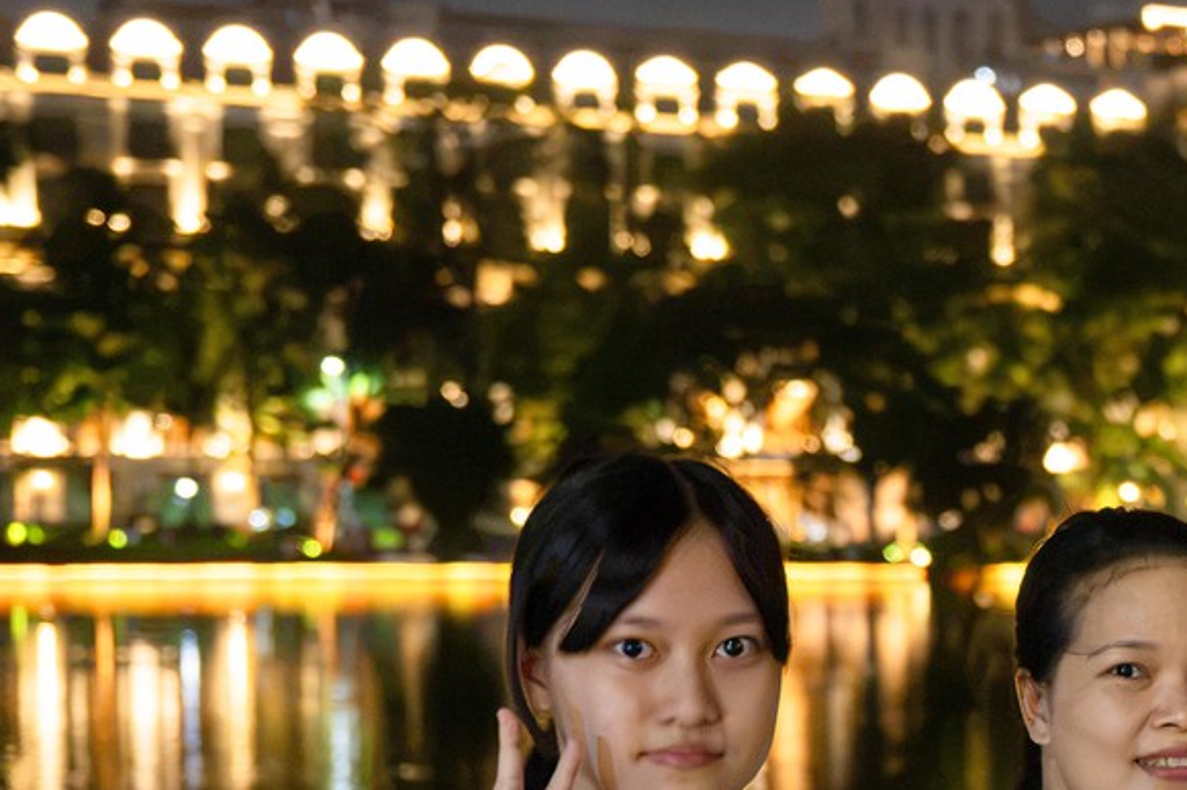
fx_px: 3913
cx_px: 1485
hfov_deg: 16.4
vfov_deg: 11.4
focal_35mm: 119
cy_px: 889
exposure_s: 1/160
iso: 10000
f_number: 2.8
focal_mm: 34.5
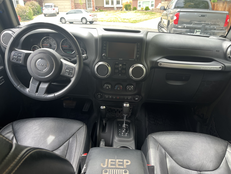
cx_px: 116
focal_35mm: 26
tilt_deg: -22.9
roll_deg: +1.3
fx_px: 174
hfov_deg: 67.3
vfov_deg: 53.1
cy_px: 87
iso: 80
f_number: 1.6
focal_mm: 5.1
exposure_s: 1/121
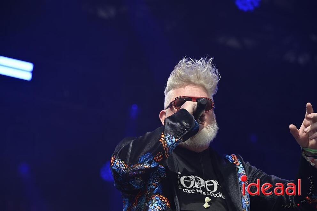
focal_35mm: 170
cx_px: 158
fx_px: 1495
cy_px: 106
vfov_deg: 8.1
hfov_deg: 12.1
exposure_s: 1/2500
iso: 400
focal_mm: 170
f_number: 6.3
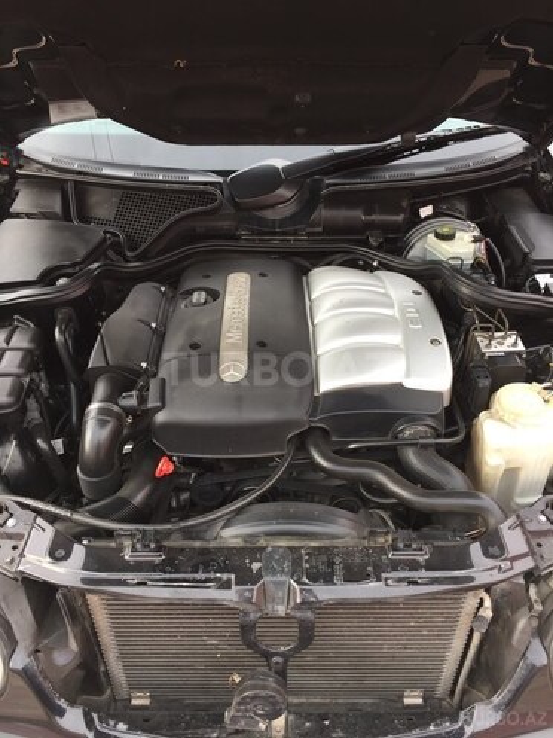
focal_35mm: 29
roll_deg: +1.0
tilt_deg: -40.0
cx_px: 276
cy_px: 369
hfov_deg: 48.2
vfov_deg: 61.7
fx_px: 618
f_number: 2.2
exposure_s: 1/144
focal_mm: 4.15
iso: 32
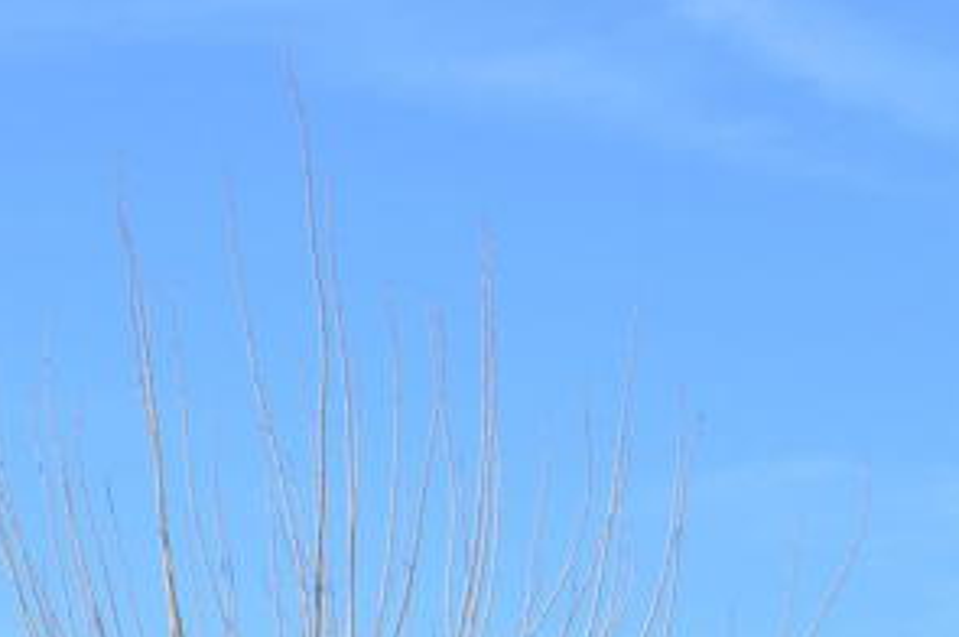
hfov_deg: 10.6
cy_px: 1242
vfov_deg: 7.3
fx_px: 4842
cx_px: -788
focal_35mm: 182
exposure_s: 1/250
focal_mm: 31
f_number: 8
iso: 100
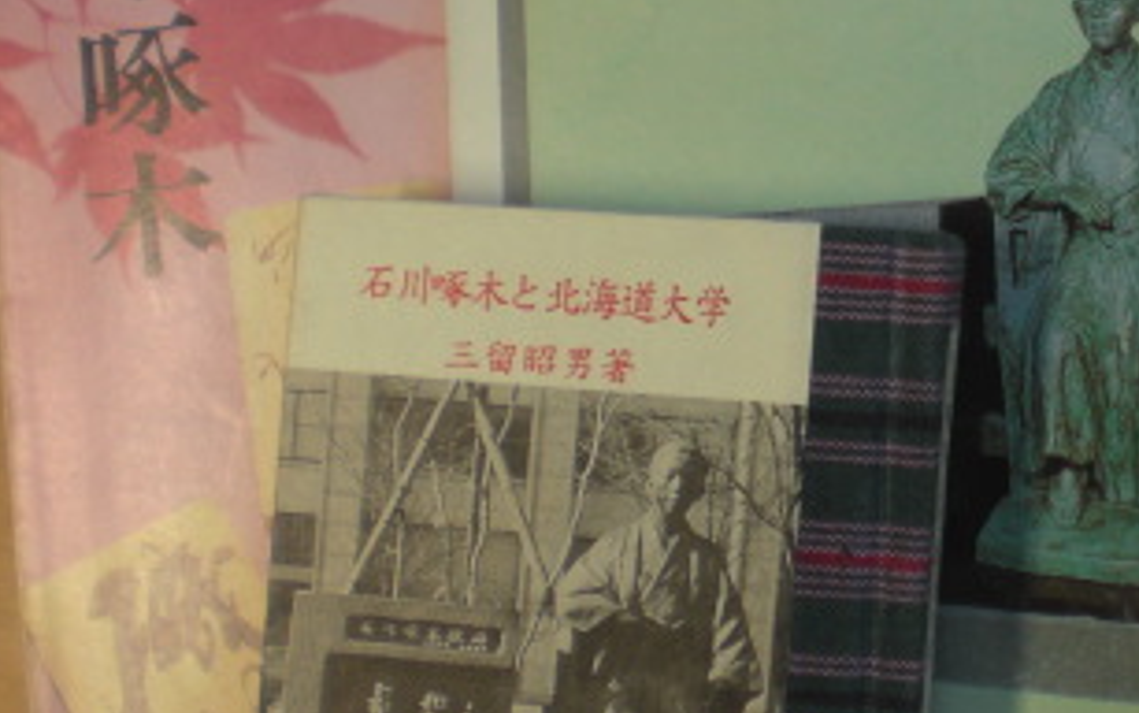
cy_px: 201
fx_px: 2608
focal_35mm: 84
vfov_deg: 15.5
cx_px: 1180
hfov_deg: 23.4
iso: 50
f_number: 3.1
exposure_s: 1/50
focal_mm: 6.3
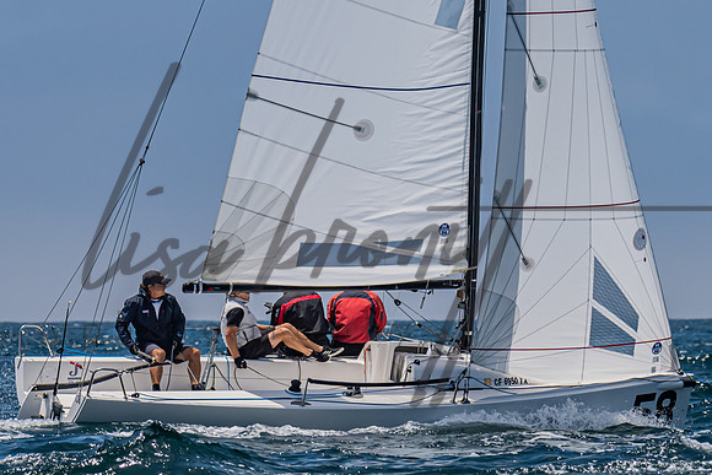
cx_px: 289
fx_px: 8898
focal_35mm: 450
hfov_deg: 4.6
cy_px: 325
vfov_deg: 3.1
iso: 400
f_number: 6.3
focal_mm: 220
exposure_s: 1/3200
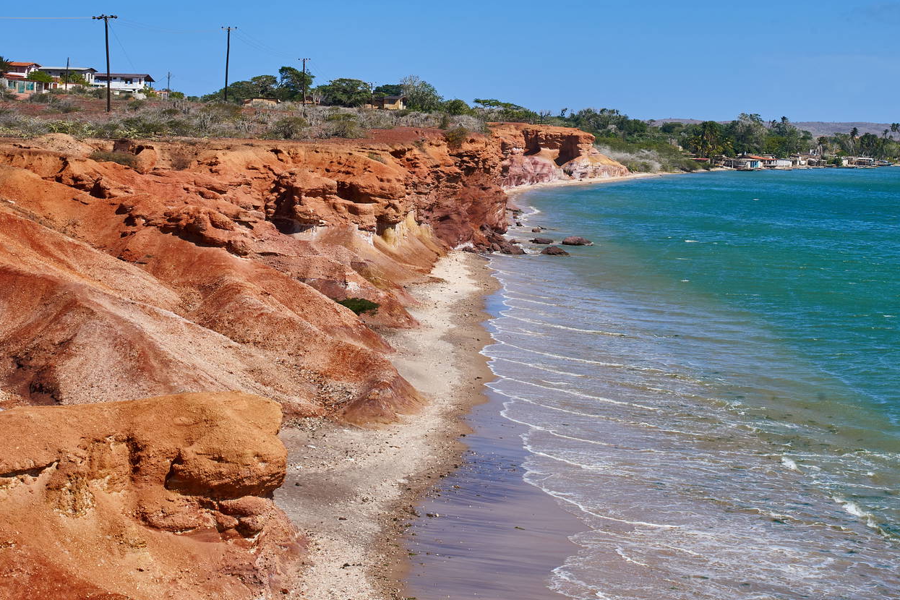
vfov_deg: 18.3
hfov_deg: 27.2
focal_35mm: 74
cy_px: 167
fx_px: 1850
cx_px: 577
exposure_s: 1/125
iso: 100
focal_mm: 48
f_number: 16
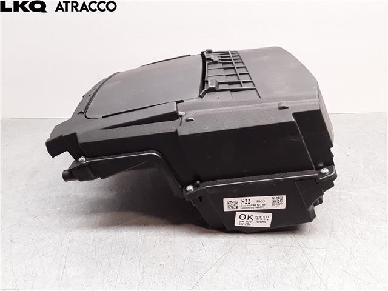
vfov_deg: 49.7
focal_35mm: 28
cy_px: 146
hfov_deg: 63.4
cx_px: 194
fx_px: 314
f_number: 1.9
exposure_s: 1/50
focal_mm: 2.91
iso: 100
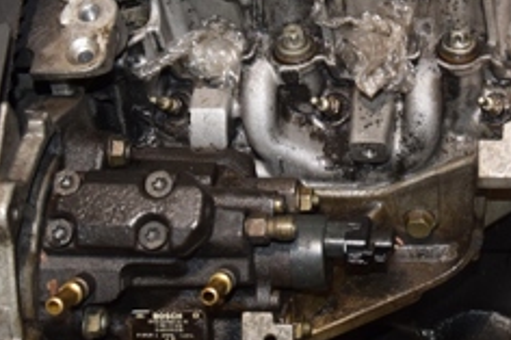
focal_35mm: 85
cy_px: 43
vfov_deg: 15.8
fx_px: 1211
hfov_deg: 23.6
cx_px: 392
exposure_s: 1/60
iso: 800
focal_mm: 21
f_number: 5
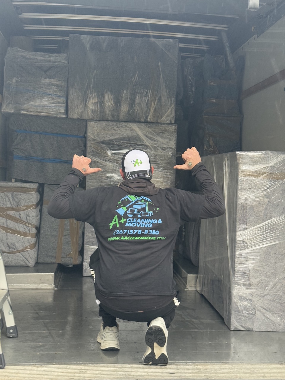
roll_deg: -1.6
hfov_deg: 30.3
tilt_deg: -5.7
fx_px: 527
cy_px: 190
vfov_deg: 39.7
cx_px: 142
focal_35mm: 48
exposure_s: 1/121
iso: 80
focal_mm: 6.76
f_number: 1.78
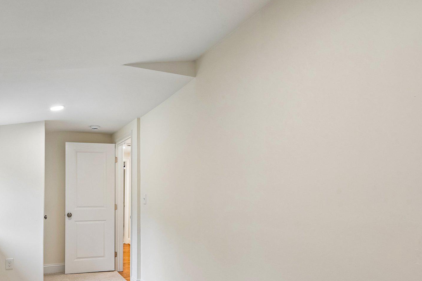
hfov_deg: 74.1
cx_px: 145
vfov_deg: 53.6
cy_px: 195
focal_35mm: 23
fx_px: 270
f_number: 8
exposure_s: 1/20
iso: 400
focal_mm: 16
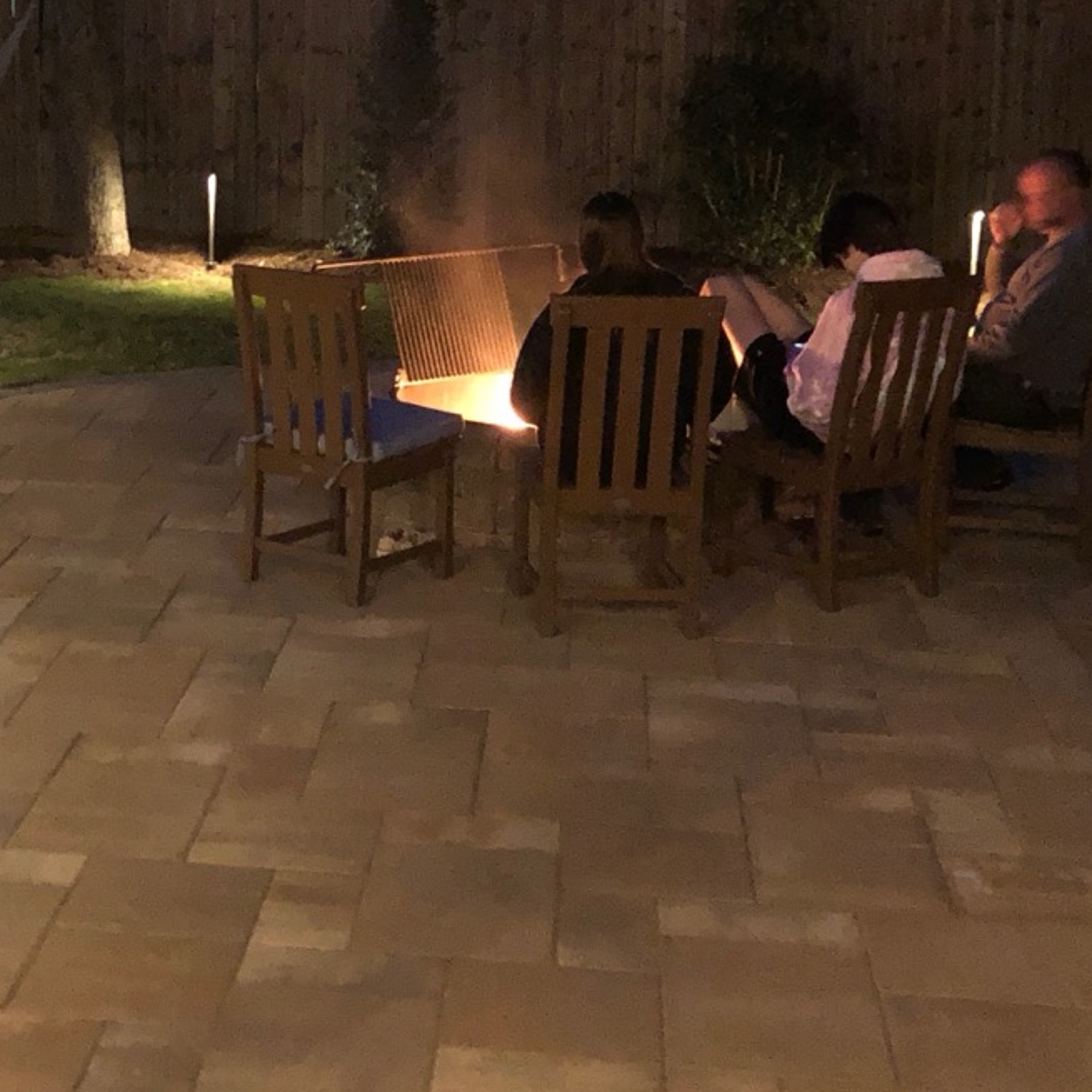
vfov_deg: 25.2
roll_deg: +0.0
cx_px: 168
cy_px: 323
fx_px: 2427
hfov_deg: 24.8
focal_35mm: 68
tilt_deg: -7.6
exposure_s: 1/4
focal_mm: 3.99
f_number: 1.8
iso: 640
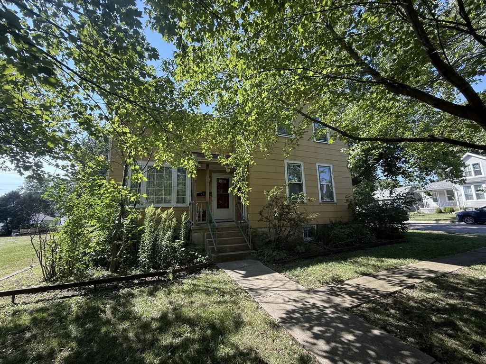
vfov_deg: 85.7
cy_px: 182
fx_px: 197
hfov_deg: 102.1
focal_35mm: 14
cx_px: 243
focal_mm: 2.22
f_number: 2.2
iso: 64
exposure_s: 1/324
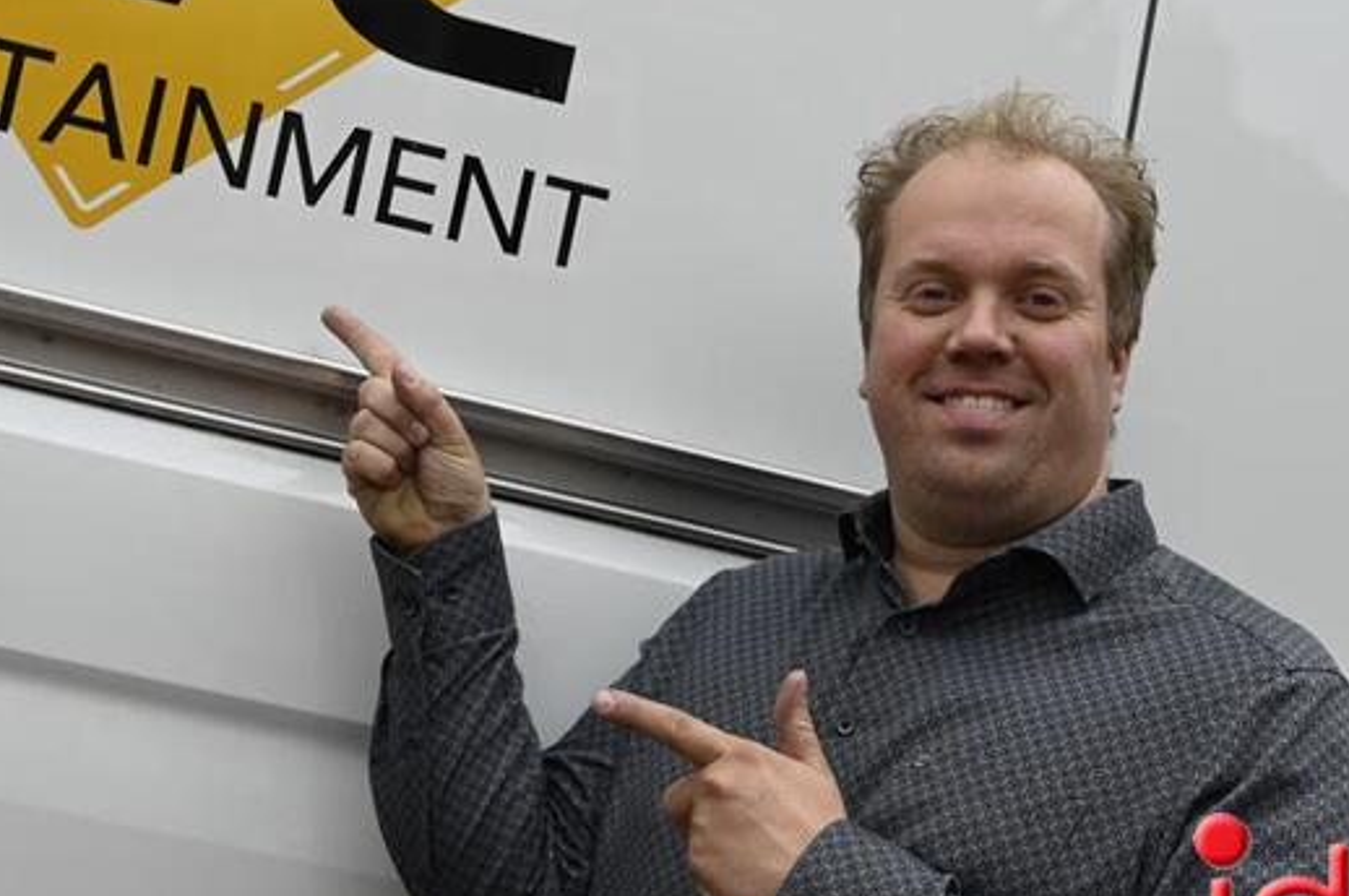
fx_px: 3443
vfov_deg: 14.8
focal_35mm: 92
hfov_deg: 22.1
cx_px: 526
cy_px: 246
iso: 200
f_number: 4
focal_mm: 48
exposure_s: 1/250
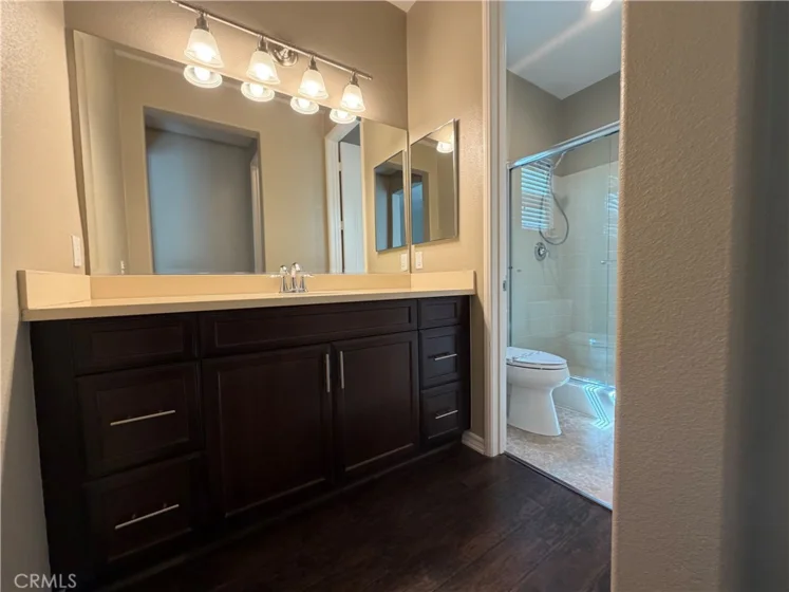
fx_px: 319
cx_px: 394
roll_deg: +1.5
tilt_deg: -1.3
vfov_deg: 85.7
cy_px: 296
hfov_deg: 102.1
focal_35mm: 14
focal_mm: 2.22
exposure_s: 1/60
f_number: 2.2
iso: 200
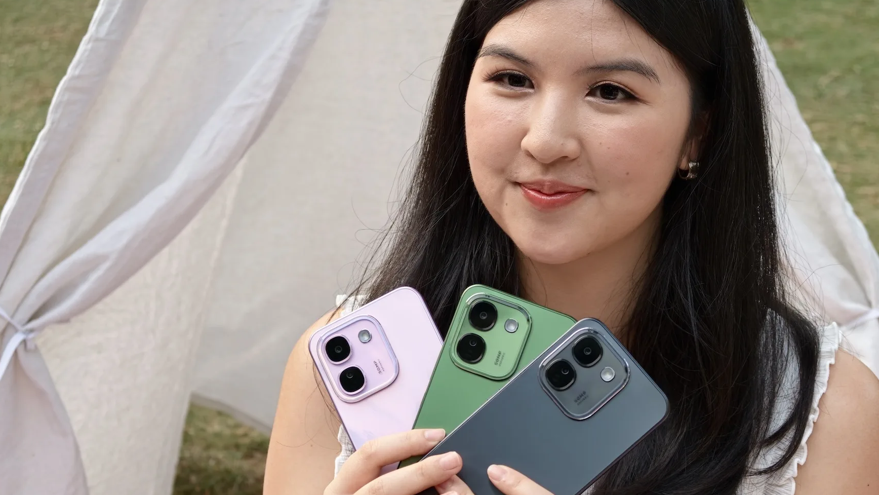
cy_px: 296
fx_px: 2074
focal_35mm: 89
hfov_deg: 23.9
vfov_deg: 13.6
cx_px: 490
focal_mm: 20.1
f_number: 2.2
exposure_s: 1/100
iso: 400
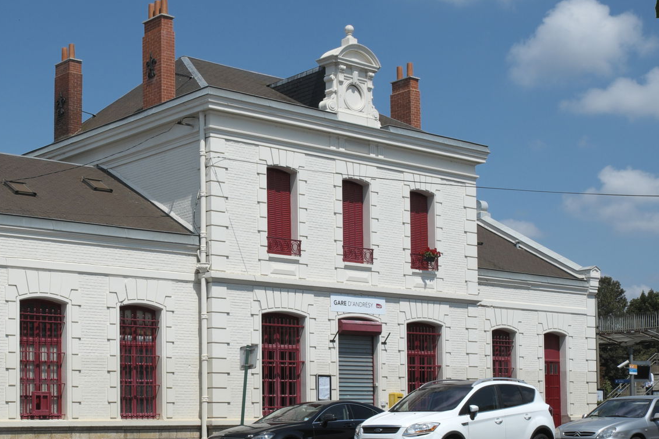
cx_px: 178
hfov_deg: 32.4
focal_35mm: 61
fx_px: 1116
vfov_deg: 22.2
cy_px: 283
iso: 200
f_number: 13
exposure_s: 1/400
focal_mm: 24.3
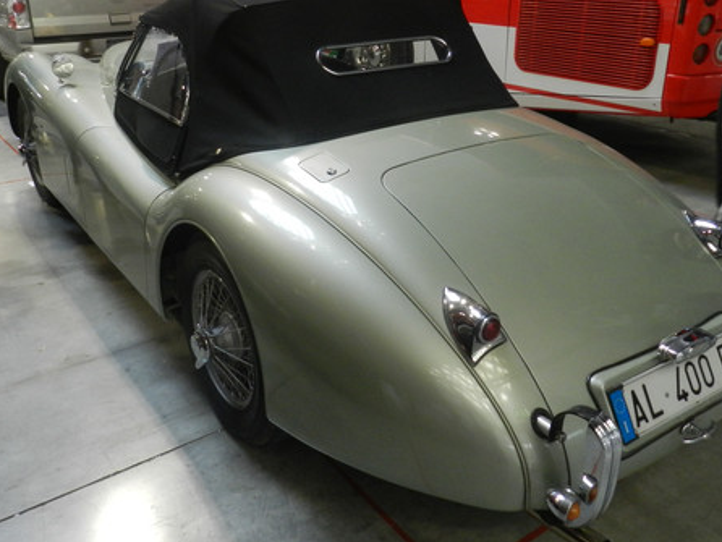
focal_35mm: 33
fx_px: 689
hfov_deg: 55.3
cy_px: 220
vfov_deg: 42.8
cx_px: 332
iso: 400
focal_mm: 4
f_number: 3.4
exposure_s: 1/20
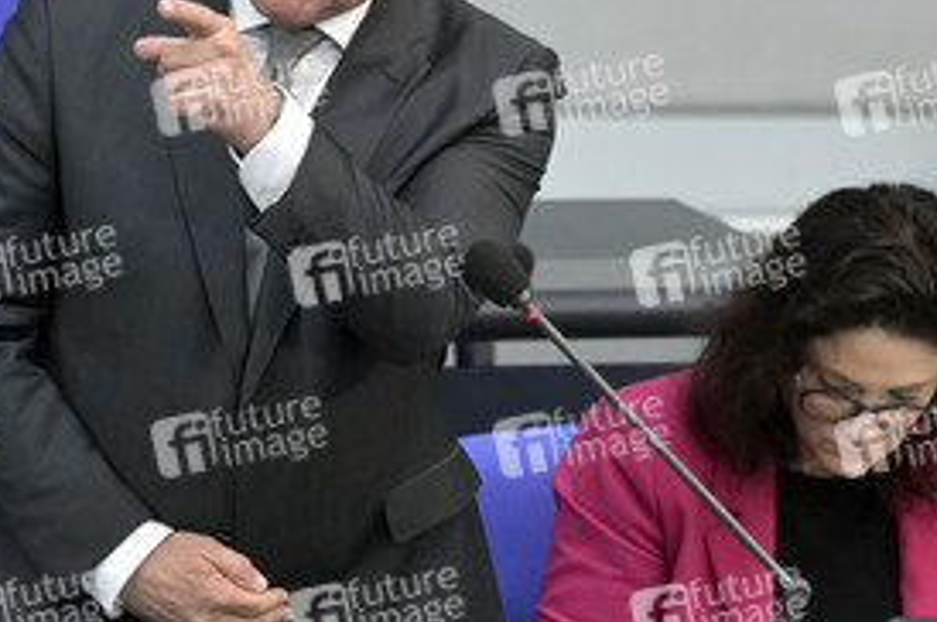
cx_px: 286
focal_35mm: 625
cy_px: 181
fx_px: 16248
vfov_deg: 2.2
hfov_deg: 3.3
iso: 8000
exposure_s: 1/320
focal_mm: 380
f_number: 5.6
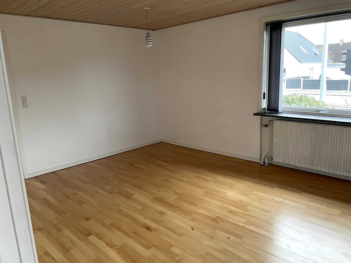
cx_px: 176
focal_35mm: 26
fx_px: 264
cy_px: 132
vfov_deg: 53.1
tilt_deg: -12.0
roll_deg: +2.7
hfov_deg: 67.3
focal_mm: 4.2
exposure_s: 1/91
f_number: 1.6
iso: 125
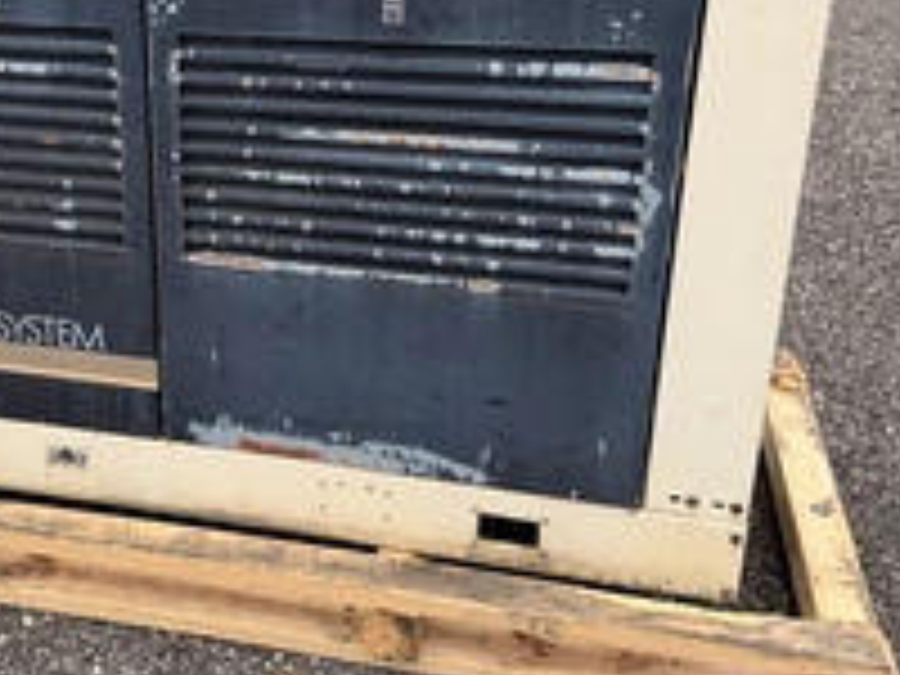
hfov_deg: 38.6
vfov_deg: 30.1
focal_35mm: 48
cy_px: 243
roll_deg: +1.8
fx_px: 1248
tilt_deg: -18.9
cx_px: 225
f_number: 1.78
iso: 80
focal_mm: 6.76
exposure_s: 1/1949
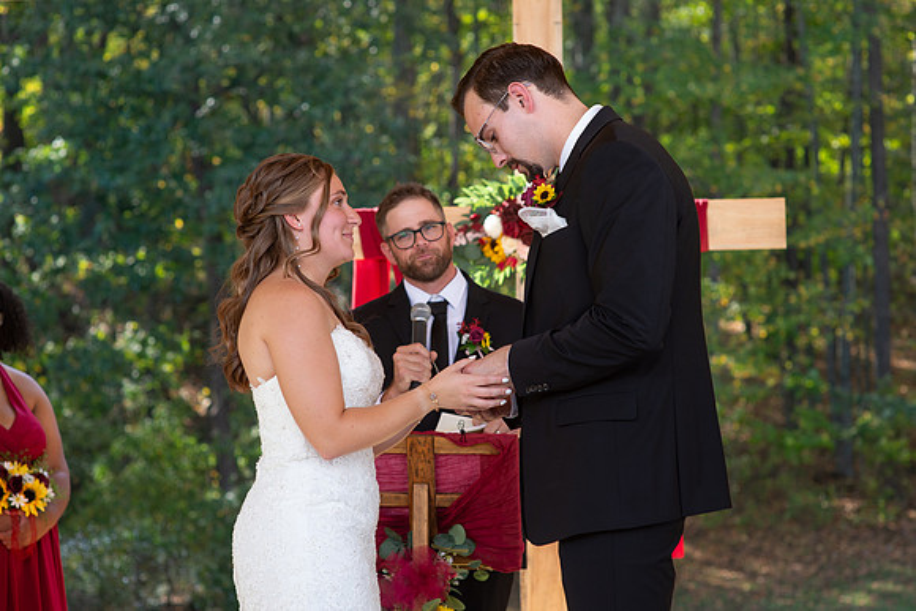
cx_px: 431
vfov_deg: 12.9
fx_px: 2700
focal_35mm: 106
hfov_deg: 19.3
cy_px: 317
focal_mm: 85
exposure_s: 1/320
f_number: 5
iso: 400
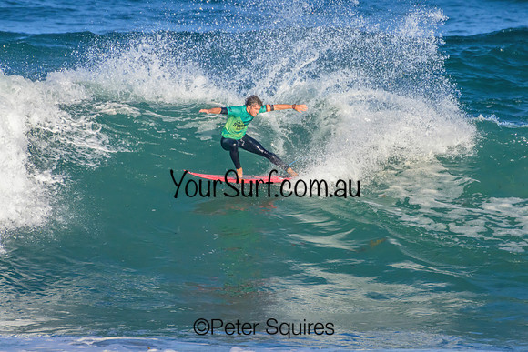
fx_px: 16762
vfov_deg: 1.2
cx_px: 302
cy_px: 172
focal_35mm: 1143
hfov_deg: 1.8
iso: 2200
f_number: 11
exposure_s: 1/3200
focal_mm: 1000
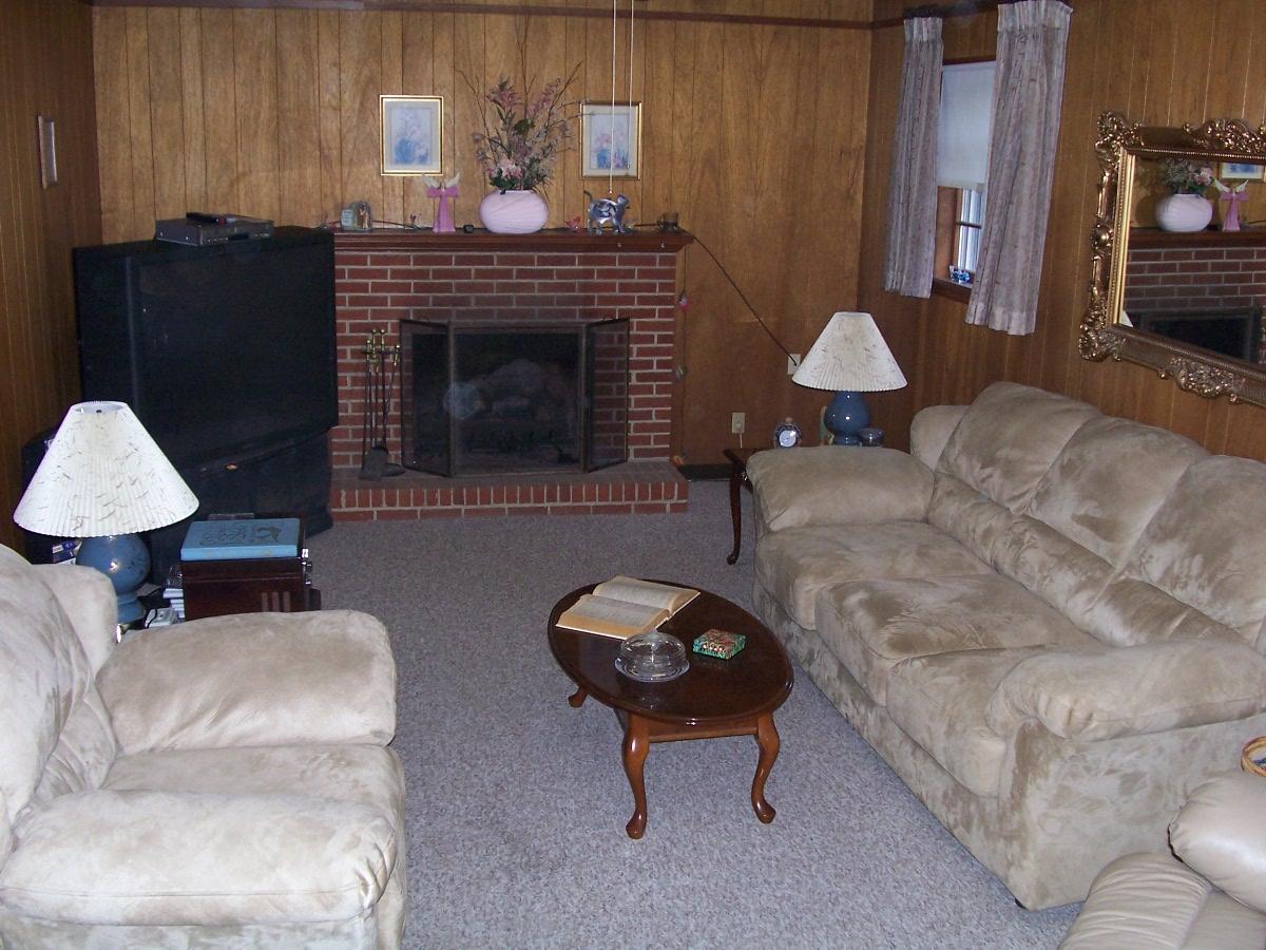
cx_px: 633
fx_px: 1280
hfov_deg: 52.6
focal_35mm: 35
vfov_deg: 40.7
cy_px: 475
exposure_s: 1/60
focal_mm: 6
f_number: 2.8
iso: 140
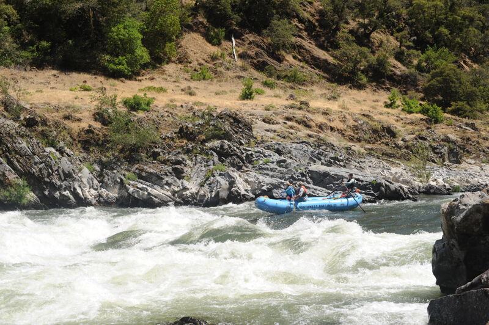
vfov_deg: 26.9
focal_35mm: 50
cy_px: 162
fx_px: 679
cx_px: 244
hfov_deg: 39.6
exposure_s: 1/640
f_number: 7.1
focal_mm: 50
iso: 250
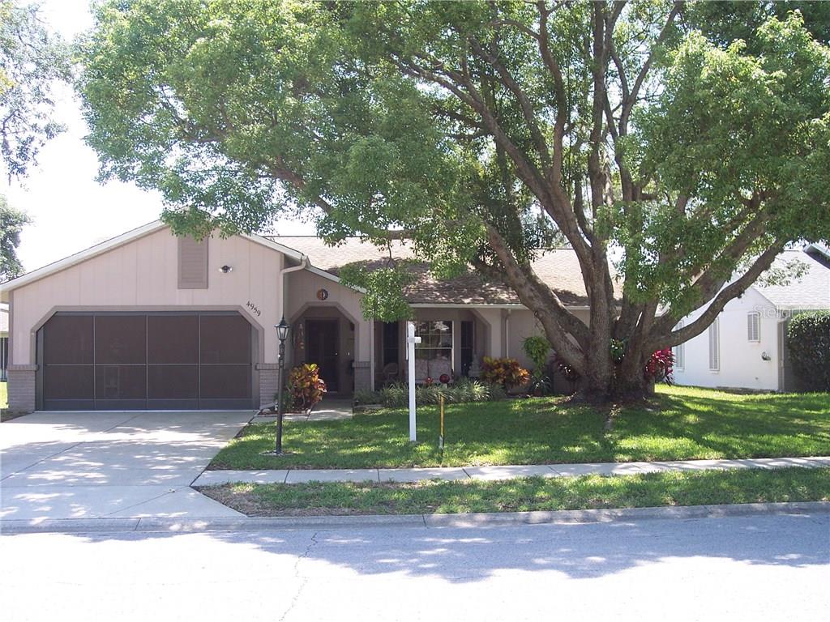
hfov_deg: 47.9
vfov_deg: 36.8
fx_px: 935
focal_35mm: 39
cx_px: 415
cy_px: 311
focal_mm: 8
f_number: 3.4
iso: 100
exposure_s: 1/250
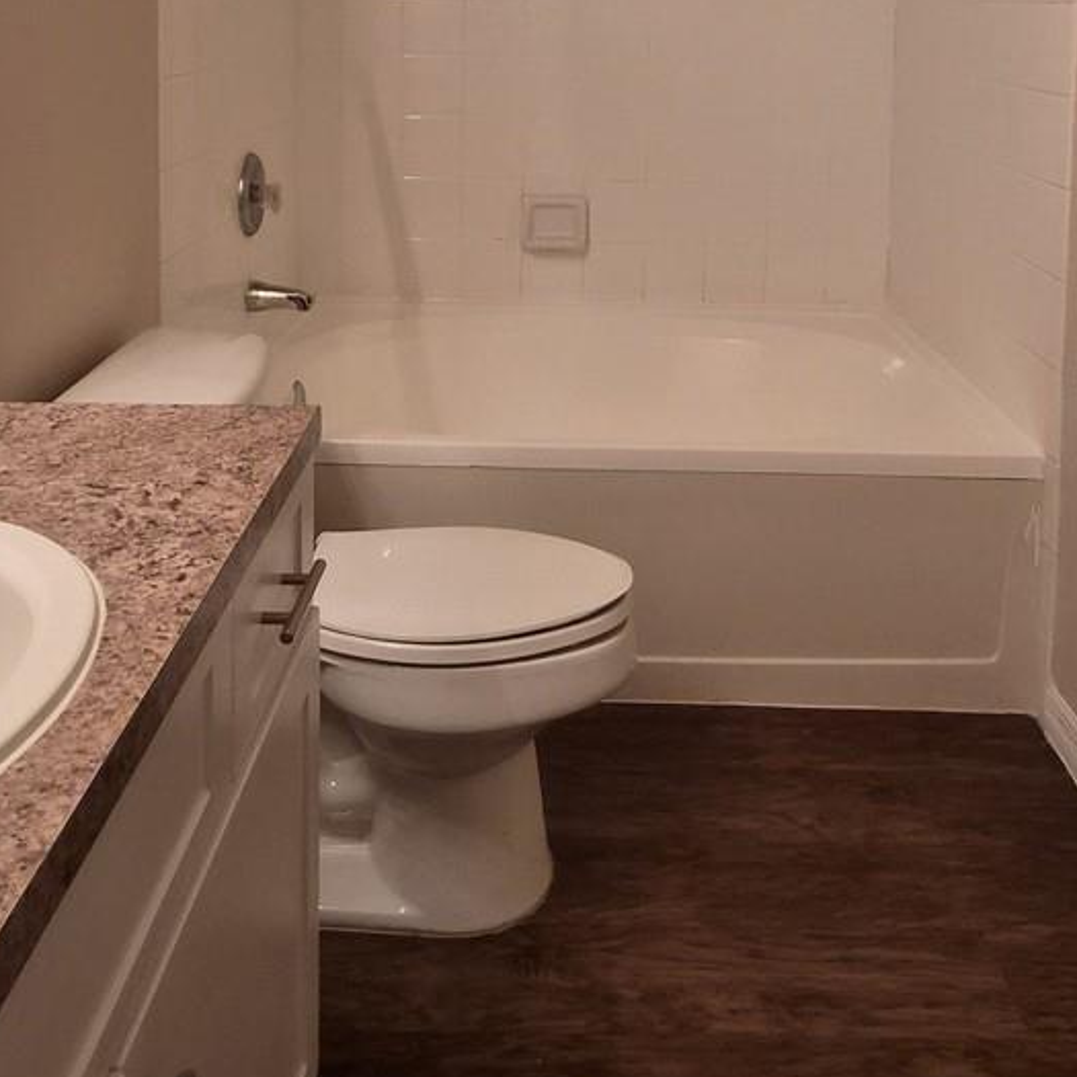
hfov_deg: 47.2
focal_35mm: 35
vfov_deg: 43.2
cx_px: 568
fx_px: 1232
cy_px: 107
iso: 100
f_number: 2.2
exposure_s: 1/60
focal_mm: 1.7
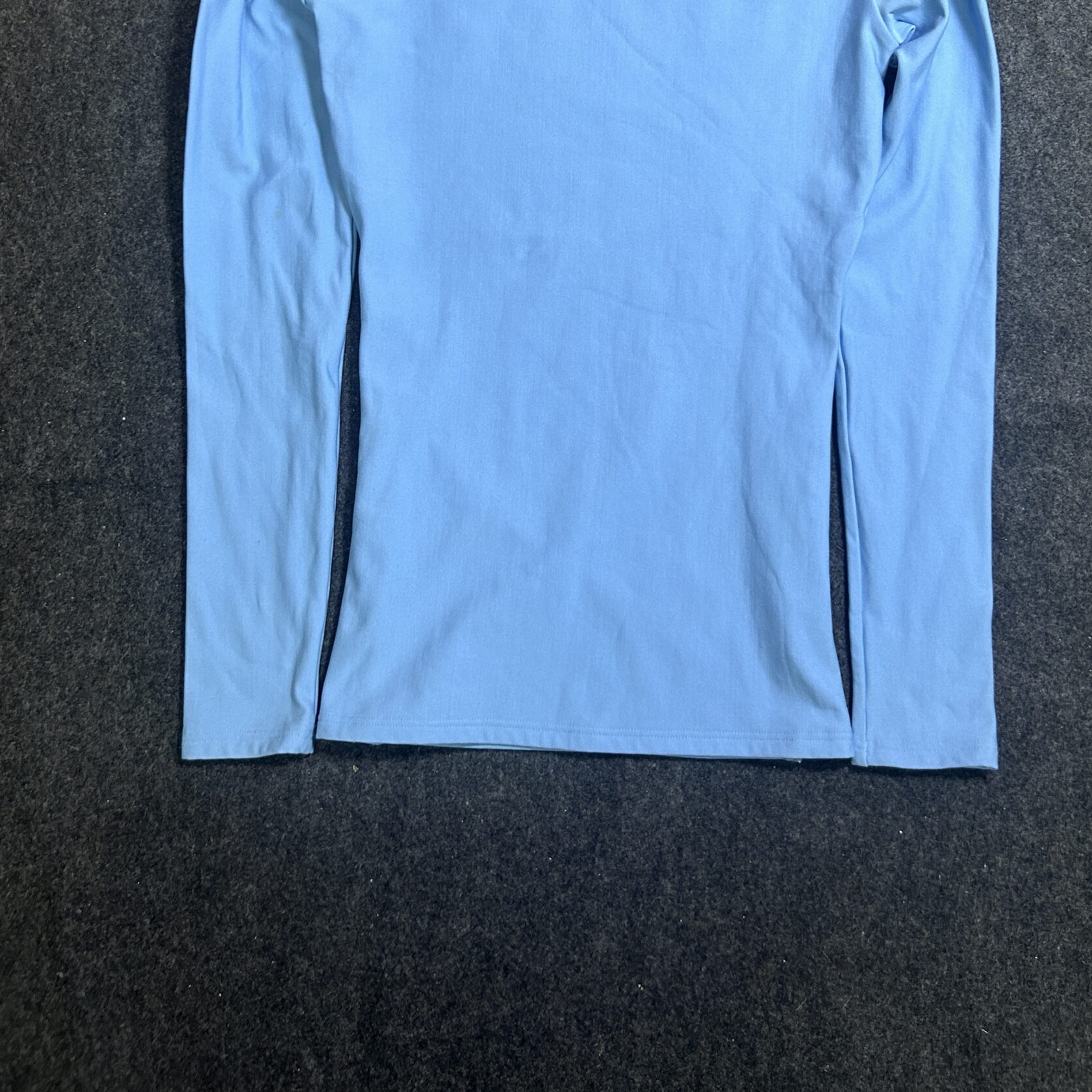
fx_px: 1249
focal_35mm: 35
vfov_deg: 45.5
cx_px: 599
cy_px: 267
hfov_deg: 47.2
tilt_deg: -63.4
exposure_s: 1/50
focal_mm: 5.7
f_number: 1.5
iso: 160
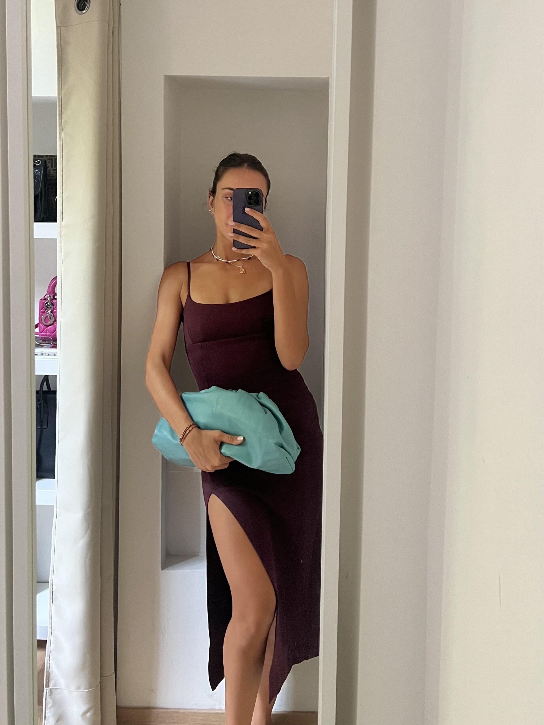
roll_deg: +0.2
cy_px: 362
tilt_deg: -4.7
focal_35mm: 26
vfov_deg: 67.3
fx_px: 545
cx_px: 272
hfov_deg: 53.1
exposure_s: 1/60
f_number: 1.5
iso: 320
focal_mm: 5.7
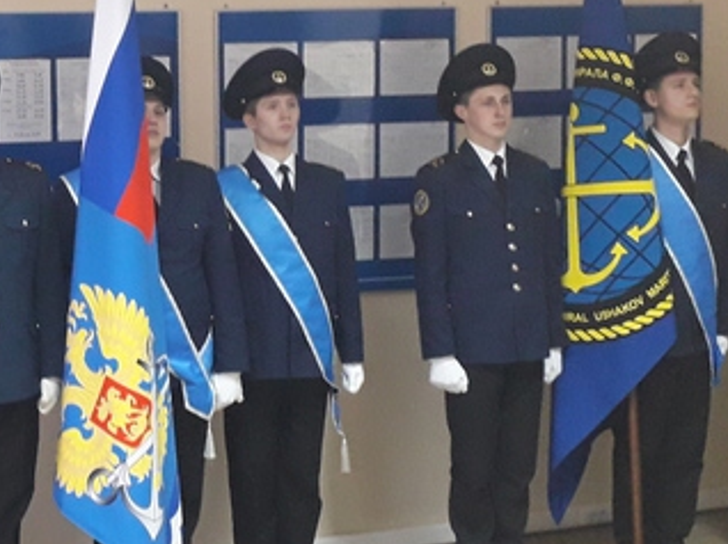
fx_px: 1429
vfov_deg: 21.6
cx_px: -7
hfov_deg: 26.9
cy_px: 267
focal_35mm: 68
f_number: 1.9
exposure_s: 1/25
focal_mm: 3.6
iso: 250
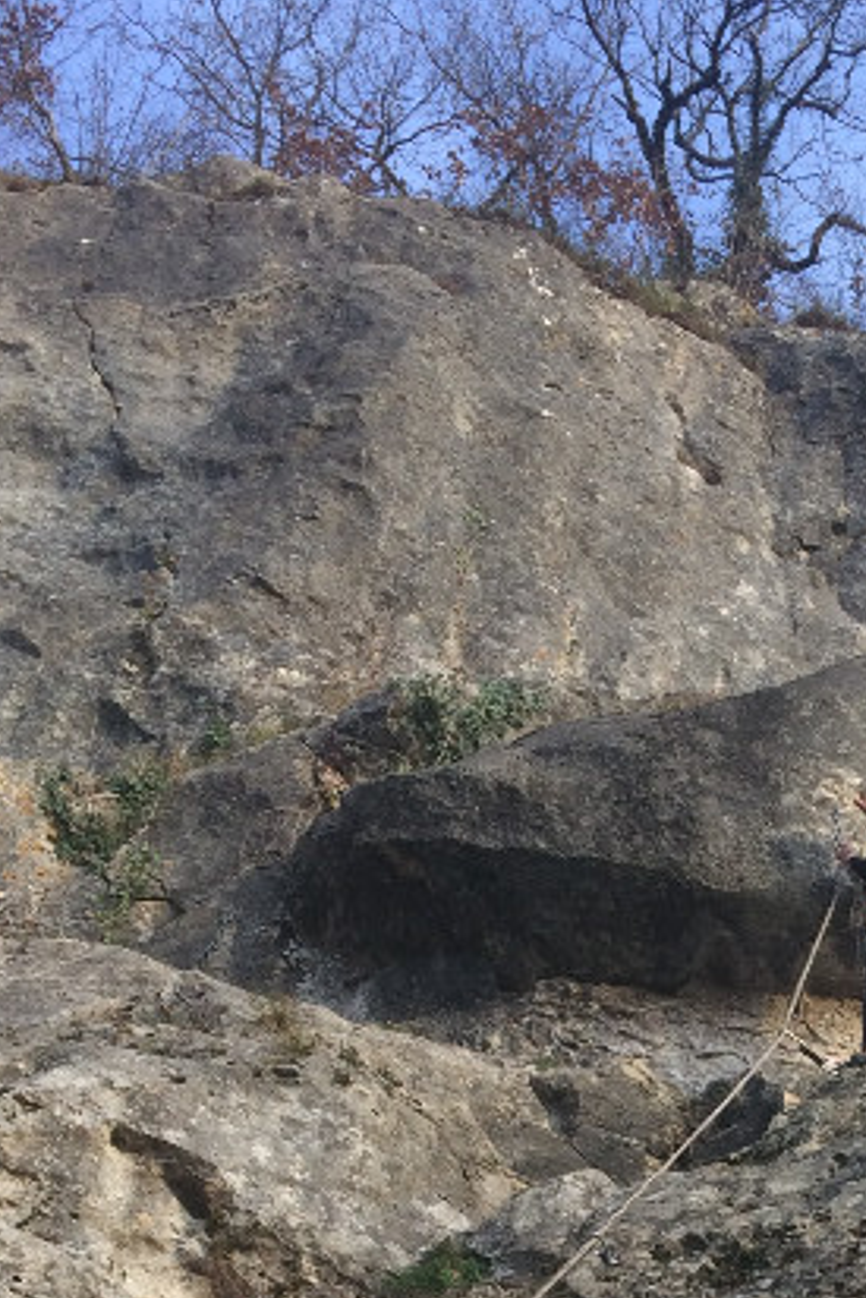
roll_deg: +1.5
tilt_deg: +40.9
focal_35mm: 75
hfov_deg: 17.8
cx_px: 835
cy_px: 1446
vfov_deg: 25.0
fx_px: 2704
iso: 32
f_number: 2.2
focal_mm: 4.15
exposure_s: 1/169
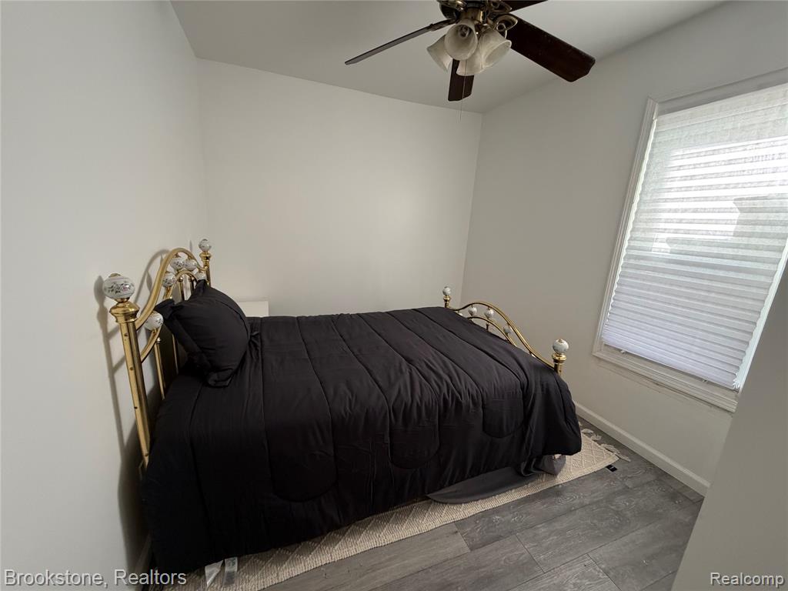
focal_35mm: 14
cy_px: 296
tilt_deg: -12.6
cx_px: 394
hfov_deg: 102.1
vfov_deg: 85.7
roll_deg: -3.5
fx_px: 319
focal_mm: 2.22
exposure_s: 1/113
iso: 320
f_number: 2.2
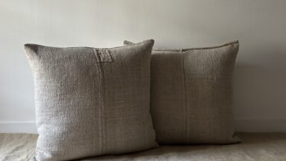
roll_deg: +0.3
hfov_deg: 38.5
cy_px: 64
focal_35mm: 54
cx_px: 143
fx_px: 410
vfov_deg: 22.2
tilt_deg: -4.9
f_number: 1.78
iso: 320
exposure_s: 1/60
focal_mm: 6.86
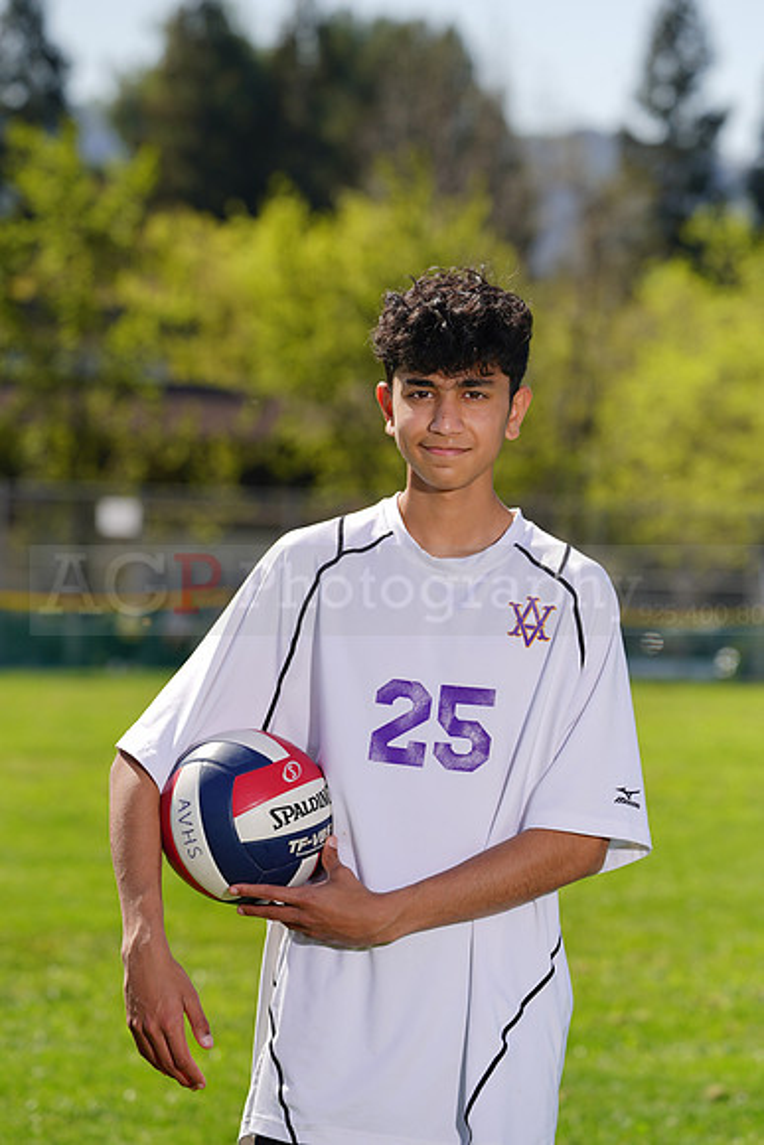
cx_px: 382
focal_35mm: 212
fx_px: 6744
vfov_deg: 9.7
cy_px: 572
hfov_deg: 6.5
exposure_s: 1/200
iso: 64
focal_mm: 212
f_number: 8
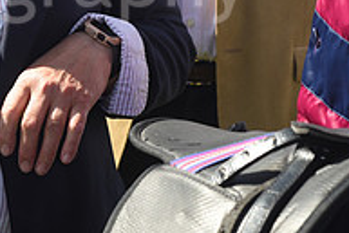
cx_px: 18
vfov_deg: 9.0
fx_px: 1455
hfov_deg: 13.5
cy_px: -107
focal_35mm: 150
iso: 400
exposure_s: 1/1000
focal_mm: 50
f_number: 5.6
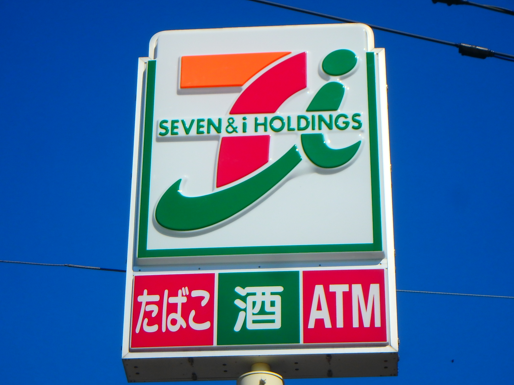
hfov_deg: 18.5
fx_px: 1574
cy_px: 194
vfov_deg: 14.0
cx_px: 256
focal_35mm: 106
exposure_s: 1/1250
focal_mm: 18.7
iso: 125
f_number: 5.7
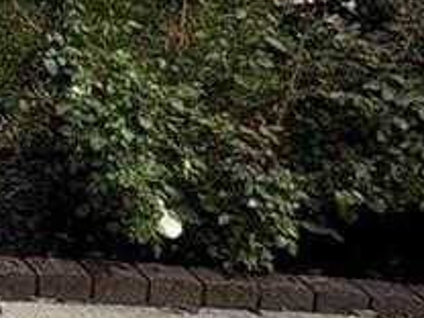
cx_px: -732
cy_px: -400
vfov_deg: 12.5
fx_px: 1188
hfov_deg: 12.6
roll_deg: -0.6
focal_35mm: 97
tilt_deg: +2.0
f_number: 2.2
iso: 50
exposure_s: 1/1748
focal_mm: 2.22
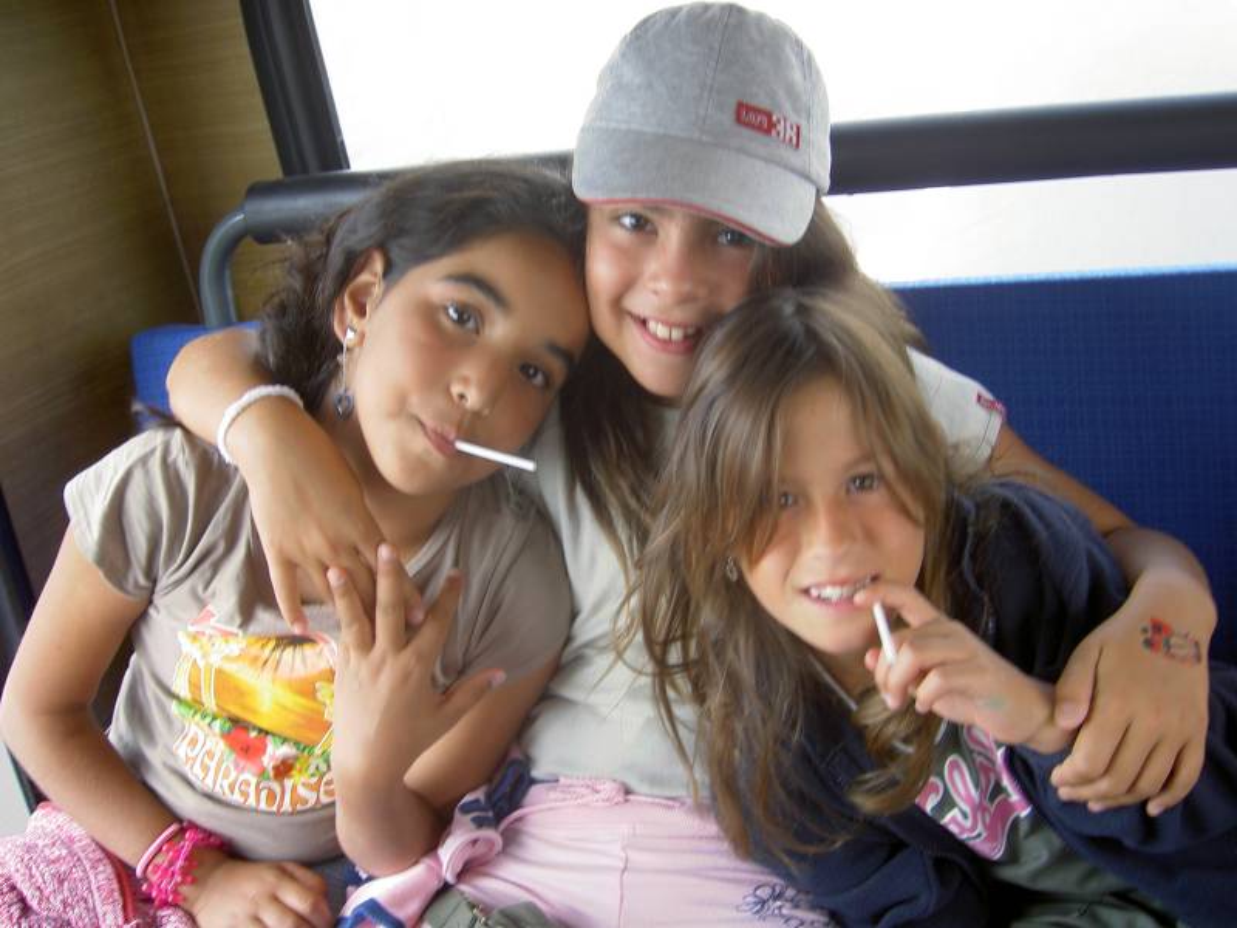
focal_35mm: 39
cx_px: 618
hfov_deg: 47.9
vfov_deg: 36.8
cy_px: 464
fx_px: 1394
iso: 100
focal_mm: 8
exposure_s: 1/60
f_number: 2.8
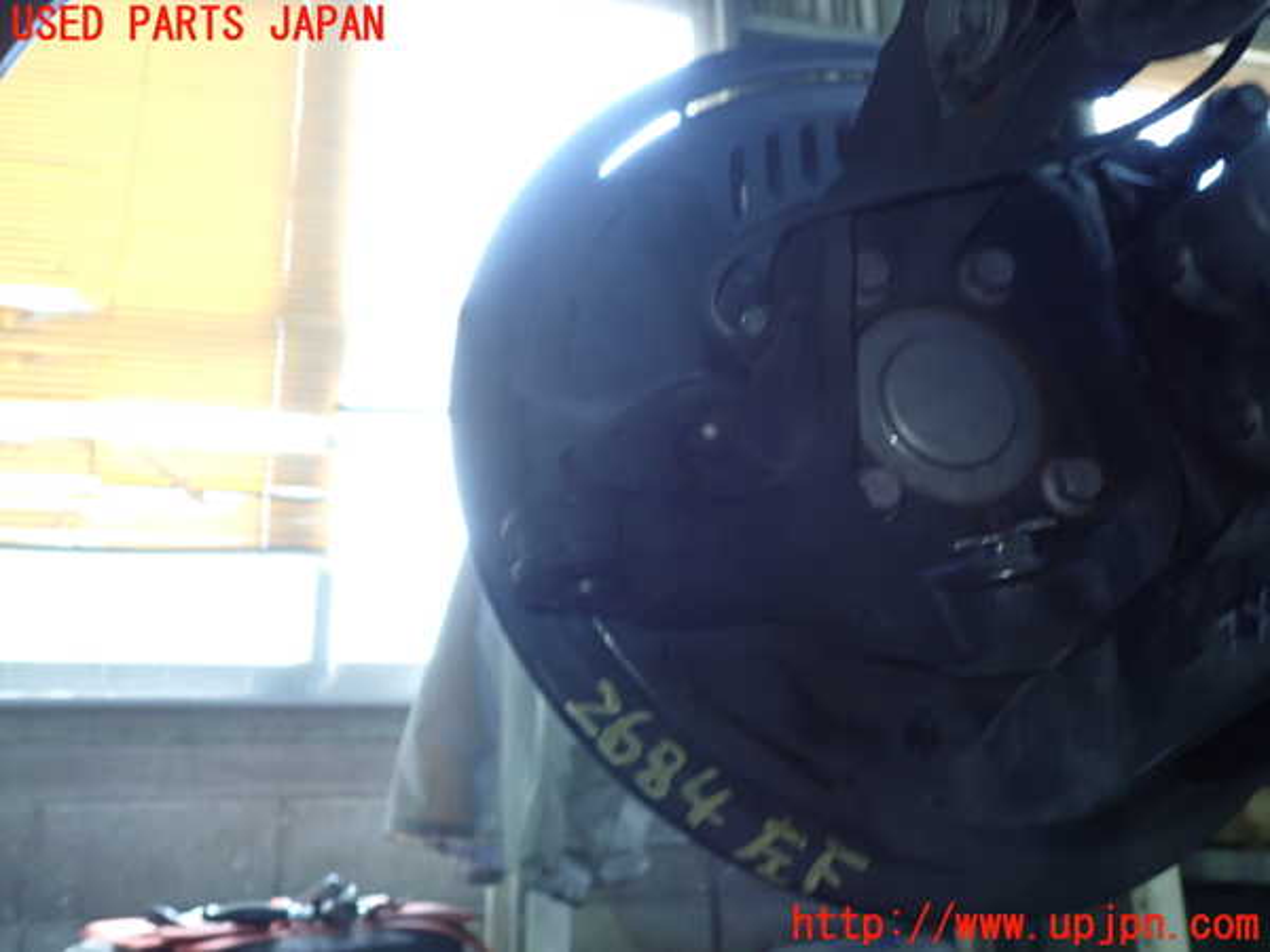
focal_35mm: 30
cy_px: 476
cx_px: 635
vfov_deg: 46.8
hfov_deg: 60.0
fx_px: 1101
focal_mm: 5.4
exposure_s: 1/30
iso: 250
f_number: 2.3
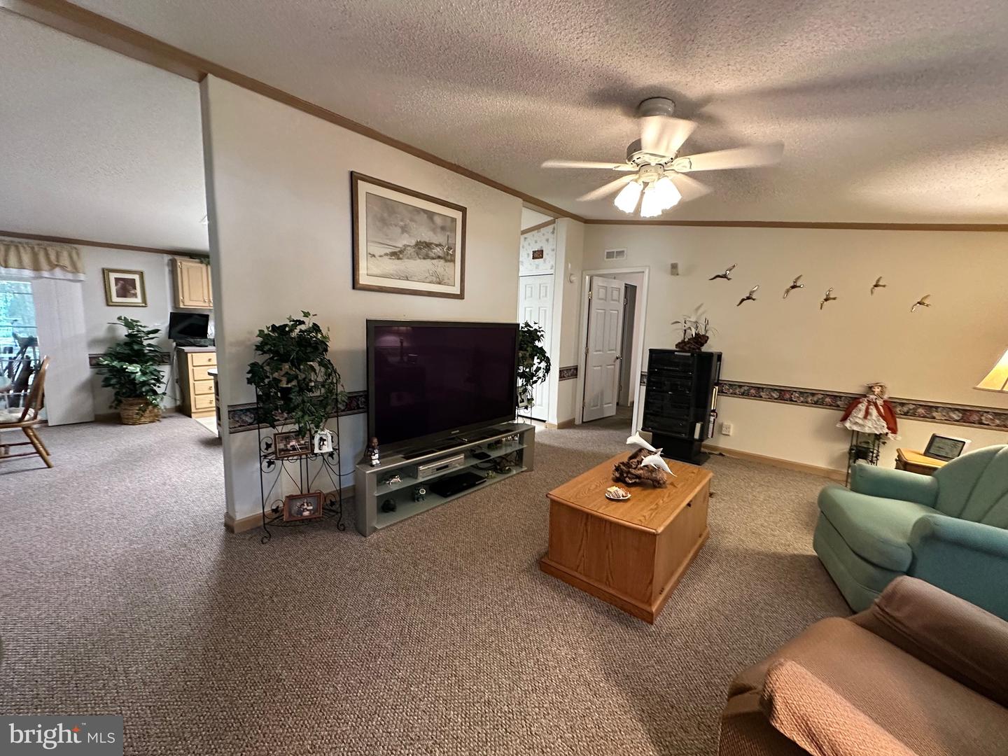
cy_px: 378
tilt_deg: -7.1
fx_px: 408
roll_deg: -2.1
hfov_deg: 102.1
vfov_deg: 85.7
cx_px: 504
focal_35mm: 14
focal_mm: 2.22
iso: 640
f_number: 2.2
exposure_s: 1/60
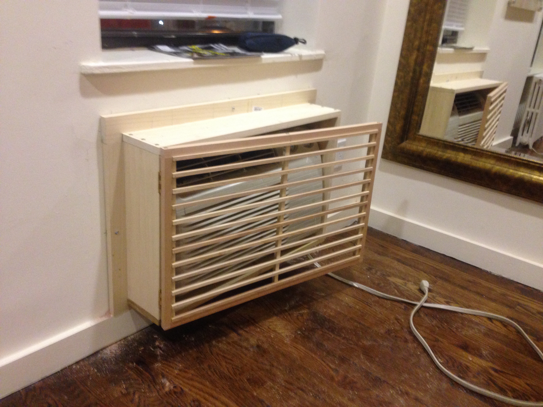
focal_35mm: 33
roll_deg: -3.6
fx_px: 518
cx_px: 272
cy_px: 204
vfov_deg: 42.9
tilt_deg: -23.4
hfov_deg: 55.4
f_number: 2.4
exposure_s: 1/20
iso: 320
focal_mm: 4.12
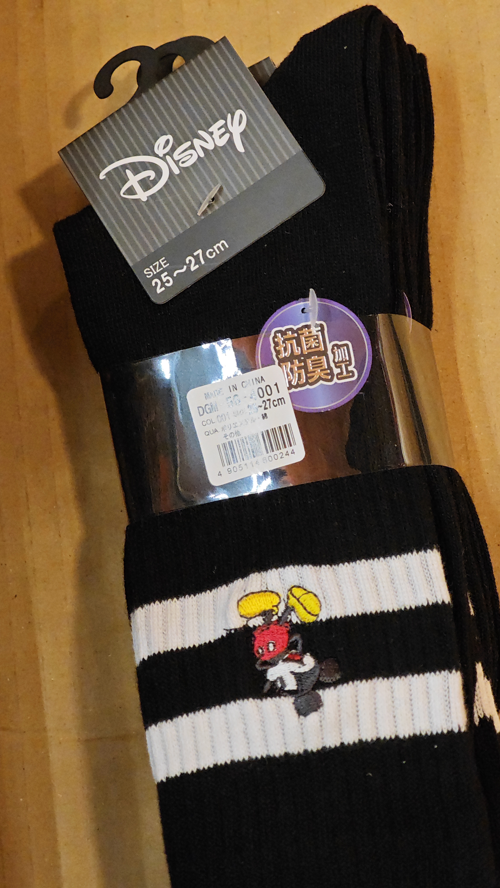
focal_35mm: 82
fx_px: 1933
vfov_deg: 25.9
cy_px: 443
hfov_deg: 14.7
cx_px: 292
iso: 800
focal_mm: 12.28
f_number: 1.8
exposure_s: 1/100
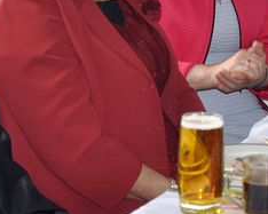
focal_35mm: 235
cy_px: 27
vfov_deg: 6.6
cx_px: 221
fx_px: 1863
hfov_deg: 8.2
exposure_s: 1/60
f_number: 4.5
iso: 200
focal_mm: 46
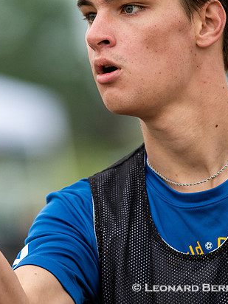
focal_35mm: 653
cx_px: 77
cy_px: 152
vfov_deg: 3.0
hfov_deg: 2.3
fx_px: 5735
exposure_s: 1/2500
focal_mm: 300
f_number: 4
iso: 1600
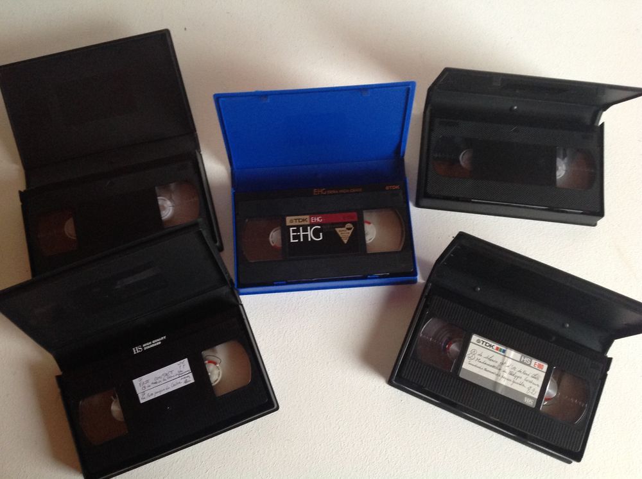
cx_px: 321
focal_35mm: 35
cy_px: 240
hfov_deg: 52.7
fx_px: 648
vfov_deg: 40.6
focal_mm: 4.28
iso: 200
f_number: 2.4
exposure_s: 1/15
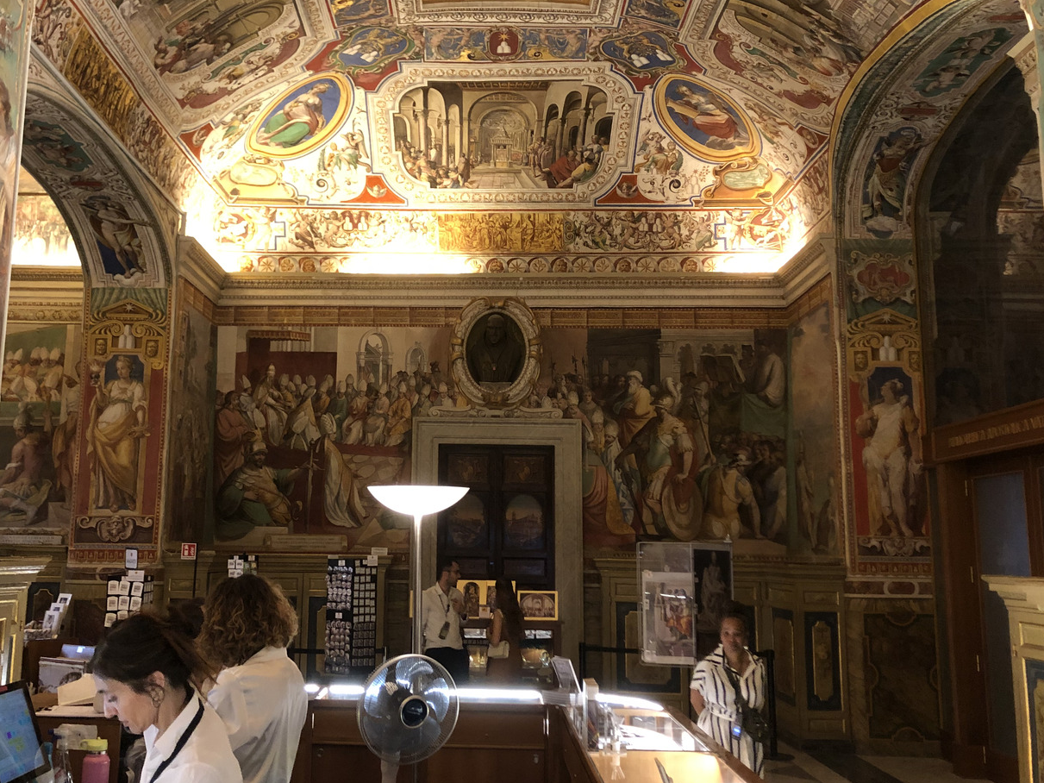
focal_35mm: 37
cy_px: 366
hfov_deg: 49.9
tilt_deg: +9.2
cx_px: 434
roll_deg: -0.2
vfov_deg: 38.6
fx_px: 1116
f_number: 1.8
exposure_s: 1/14
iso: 100
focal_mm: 4
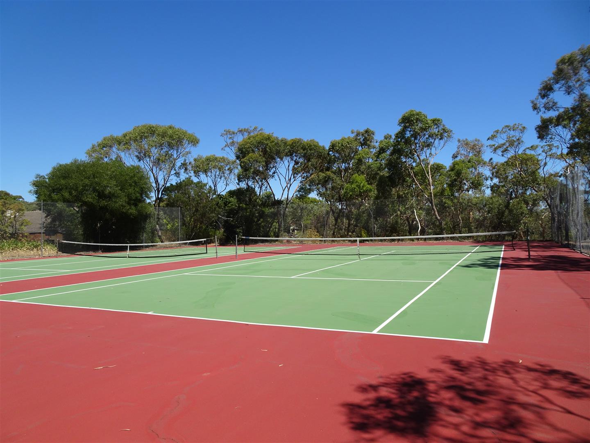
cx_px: 295
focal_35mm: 24
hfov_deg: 71.6
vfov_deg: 56.8
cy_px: 222
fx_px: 409
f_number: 3.5
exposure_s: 1/1000
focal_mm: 4.1
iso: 80
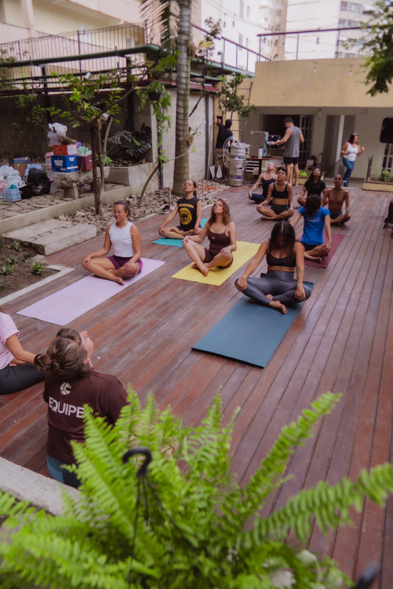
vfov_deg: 73.7
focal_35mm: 24
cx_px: 196
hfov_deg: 53.1
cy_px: 294
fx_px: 393
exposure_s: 1/2500
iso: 250
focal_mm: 16
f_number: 1.4
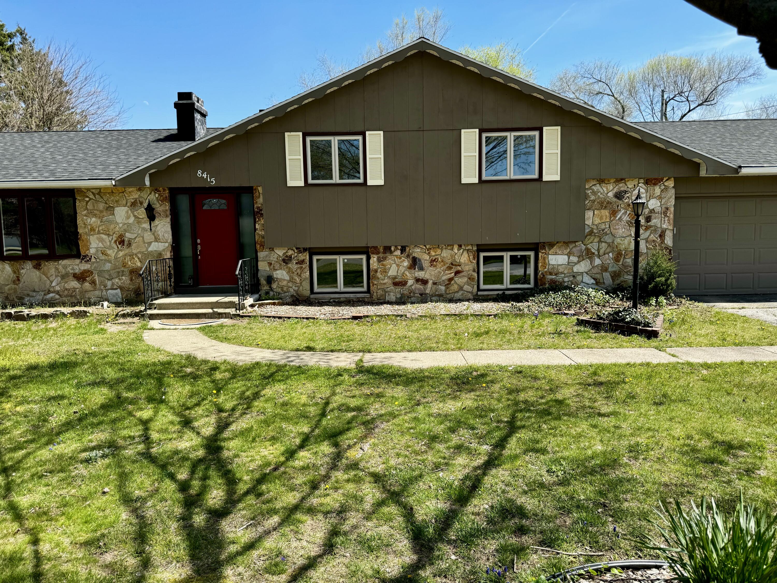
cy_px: 292
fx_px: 539
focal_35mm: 24
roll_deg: +0.8
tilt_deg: -4.0
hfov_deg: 71.6
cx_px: 388
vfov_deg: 56.8
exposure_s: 1/2041
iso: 80
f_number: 1.78
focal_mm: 6.76
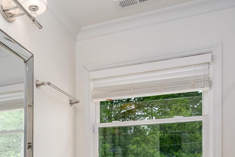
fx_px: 274
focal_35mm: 42
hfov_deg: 43.3
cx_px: 34
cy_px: 179
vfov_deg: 28.6
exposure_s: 1/10
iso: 400
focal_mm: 16
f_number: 10
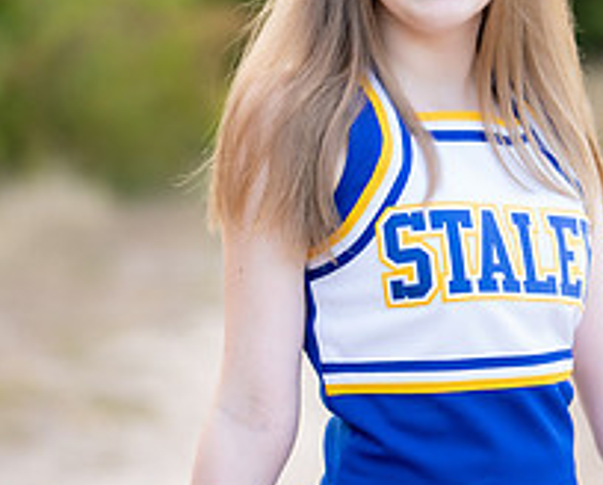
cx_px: 391
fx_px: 2915
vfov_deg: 9.5
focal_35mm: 163
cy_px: 299
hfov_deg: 11.8
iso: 125
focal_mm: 50
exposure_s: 1/400
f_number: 1.2
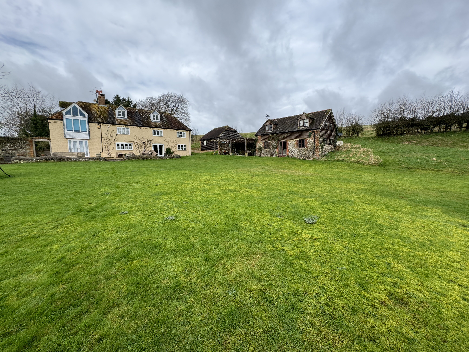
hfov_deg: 102.1
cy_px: 176
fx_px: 190
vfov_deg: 85.7
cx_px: 234
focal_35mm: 14
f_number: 2.2
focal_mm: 2.22
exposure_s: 1/537
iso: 40
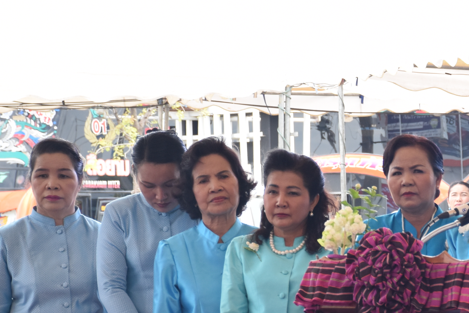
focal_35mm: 272
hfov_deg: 7.5
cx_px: 525
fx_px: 3543
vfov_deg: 5.0
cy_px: 336
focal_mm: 70
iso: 400
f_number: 8
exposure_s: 1/250
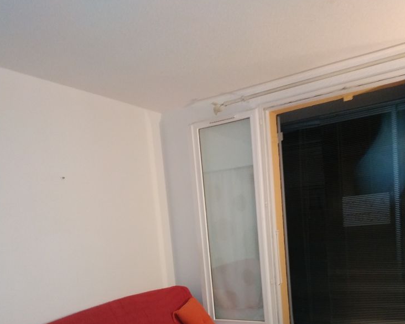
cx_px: 204
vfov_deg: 43.1
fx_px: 384
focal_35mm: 32
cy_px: 271
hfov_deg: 55.6
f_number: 1.9
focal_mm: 3.94
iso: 500
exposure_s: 1/20
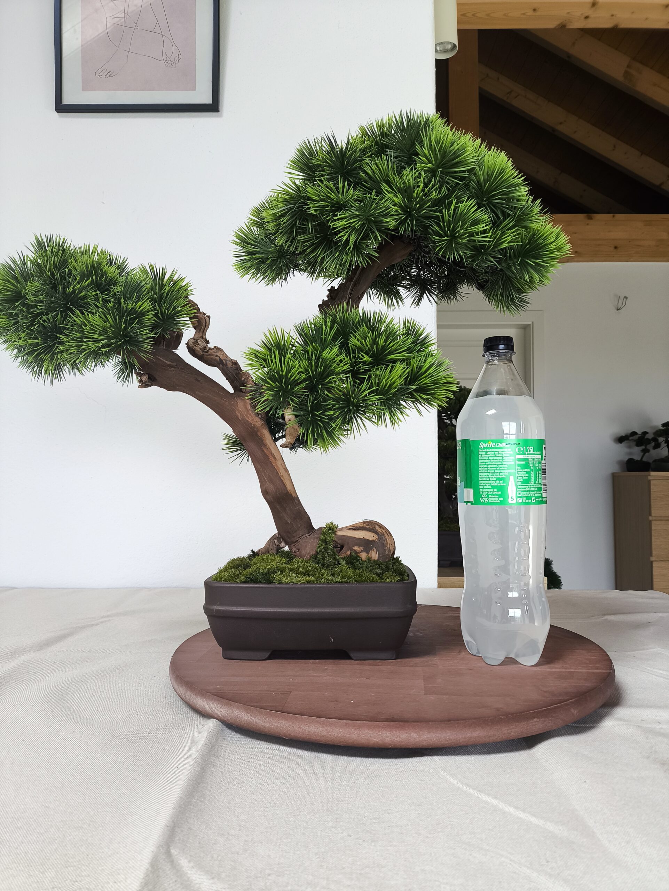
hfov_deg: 54.9
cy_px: 446
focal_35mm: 25
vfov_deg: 69.4
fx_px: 644
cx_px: 334
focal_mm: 4.71
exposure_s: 1/50
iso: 100
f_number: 1.7
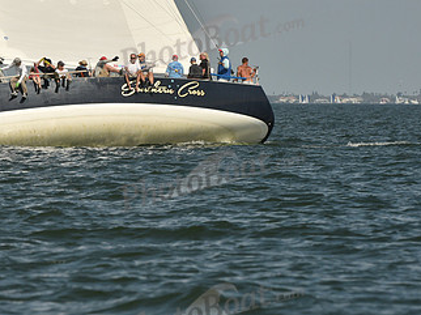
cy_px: 127
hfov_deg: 2.9
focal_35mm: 694
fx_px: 8434
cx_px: 54
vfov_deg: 2.1
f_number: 11
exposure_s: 1/1250
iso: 400
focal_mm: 400
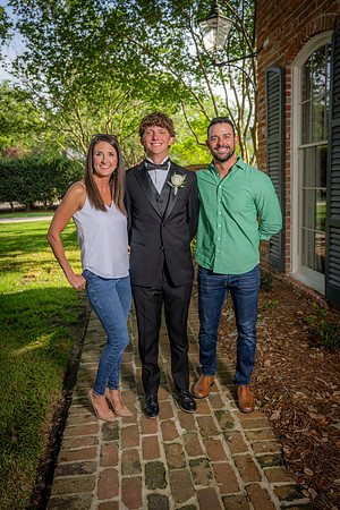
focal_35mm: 30
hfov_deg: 43.6
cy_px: 255
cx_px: 170
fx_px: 425
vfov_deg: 61.9
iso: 100
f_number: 5.6
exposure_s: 1/160
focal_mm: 30
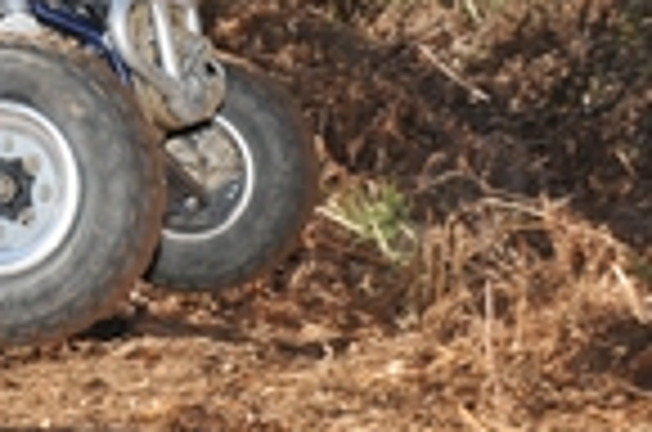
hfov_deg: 17.6
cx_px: -99
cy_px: 2
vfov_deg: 12.0
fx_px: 2024
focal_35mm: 112
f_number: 5.6
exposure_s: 1/800
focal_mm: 24
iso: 400
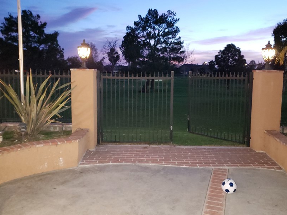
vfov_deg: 42.9
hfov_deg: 55.4
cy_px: 108
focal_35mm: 33
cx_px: 140
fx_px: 274
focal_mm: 4.3
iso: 800
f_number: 1.5
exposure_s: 1/10
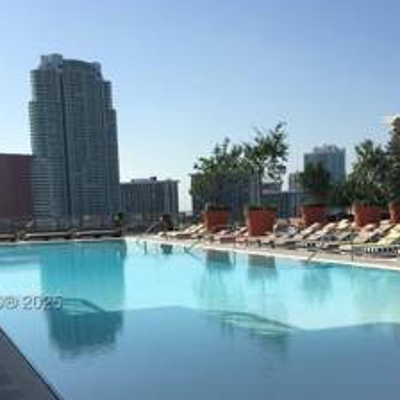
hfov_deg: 31.1
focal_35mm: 55
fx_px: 719
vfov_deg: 30.5
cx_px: 220
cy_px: 305
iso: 25
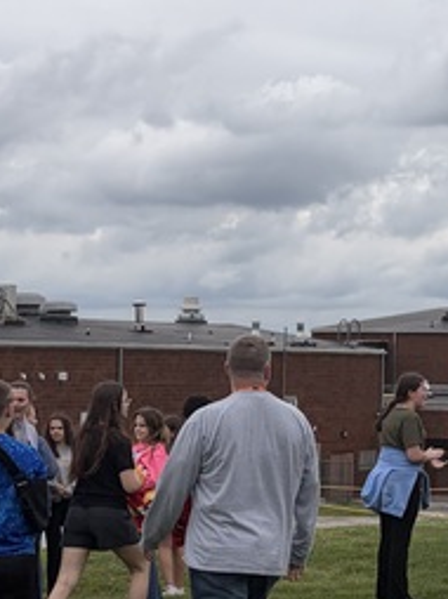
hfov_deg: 13.7
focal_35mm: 105
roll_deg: -0.8
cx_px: 523
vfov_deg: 18.7
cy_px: 316
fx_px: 1815
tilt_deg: +1.3
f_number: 1.6
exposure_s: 1/3623
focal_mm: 5.96
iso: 50
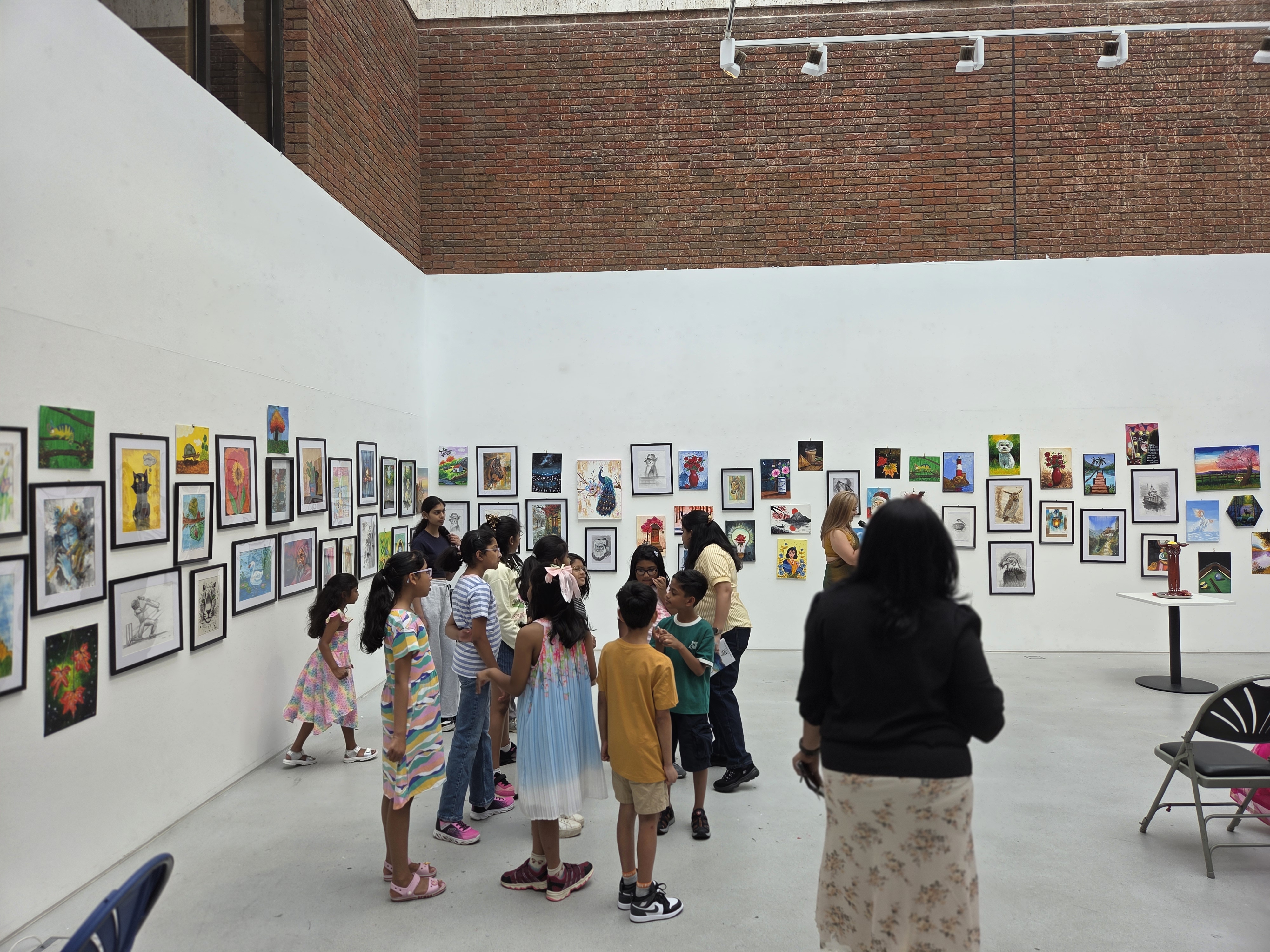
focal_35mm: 23
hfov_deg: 73.9
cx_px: 635
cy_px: 476
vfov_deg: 58.9
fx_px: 844
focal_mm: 5.4
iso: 25
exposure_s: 1/178
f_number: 1.8
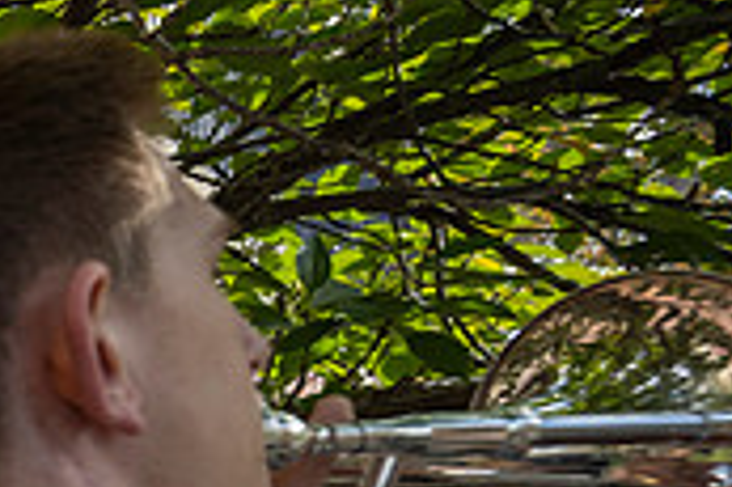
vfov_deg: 26.4
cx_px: -440
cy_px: 536
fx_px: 955
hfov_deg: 26.1
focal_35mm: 47
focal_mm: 14
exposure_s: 1/500
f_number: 4.5
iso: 320
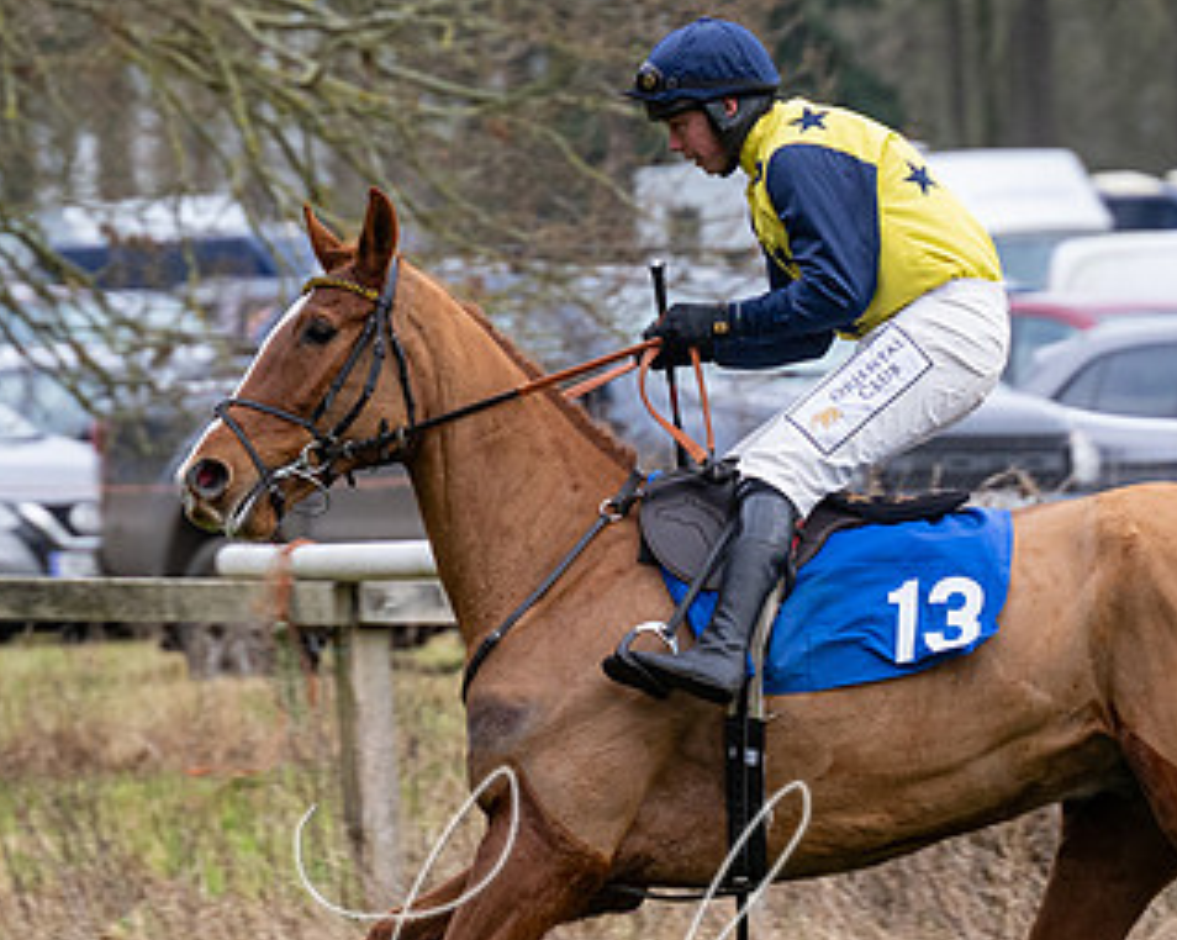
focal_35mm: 553
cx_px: 958
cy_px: 553
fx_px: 19252
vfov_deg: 2.8
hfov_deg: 3.5
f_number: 5
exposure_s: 1/500
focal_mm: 180
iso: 800
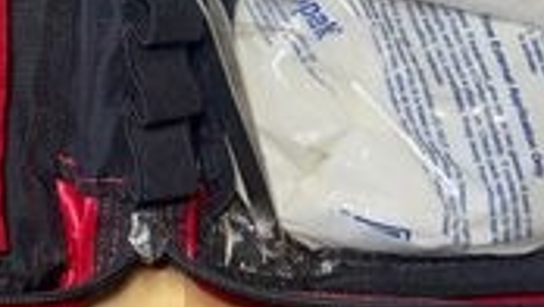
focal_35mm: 96
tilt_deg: -83.7
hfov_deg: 21.1
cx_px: -53
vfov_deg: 12.0
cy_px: -160
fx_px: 1385
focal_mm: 6.76
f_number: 1.78
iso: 100
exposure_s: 1/120
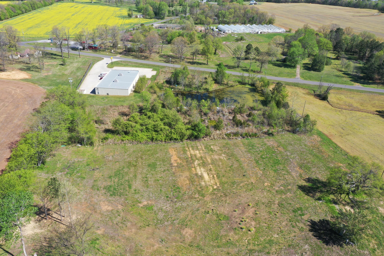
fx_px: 299
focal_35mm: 28
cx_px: 192
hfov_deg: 65.5
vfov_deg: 46.4
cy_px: 128
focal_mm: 10.26
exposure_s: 1/160
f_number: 8
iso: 100
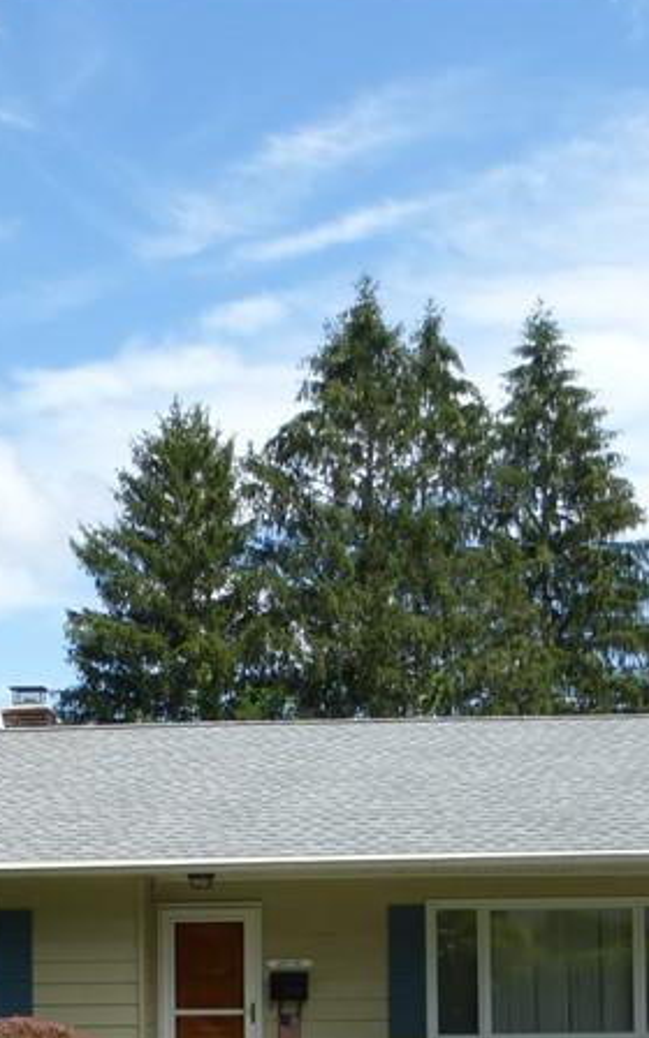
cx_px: 392
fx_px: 1783
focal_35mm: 63
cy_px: 873
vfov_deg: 31.4
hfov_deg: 20.6
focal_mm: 4.4
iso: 100
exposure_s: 1/640
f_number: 4
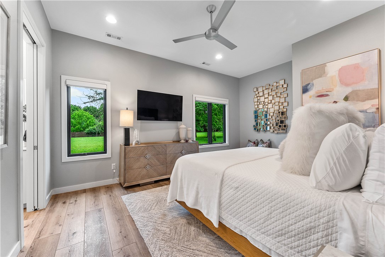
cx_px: 192
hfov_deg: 104.3
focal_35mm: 14
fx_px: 150
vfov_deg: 81.2
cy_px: 128
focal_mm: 14
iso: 800
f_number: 8
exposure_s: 1/2
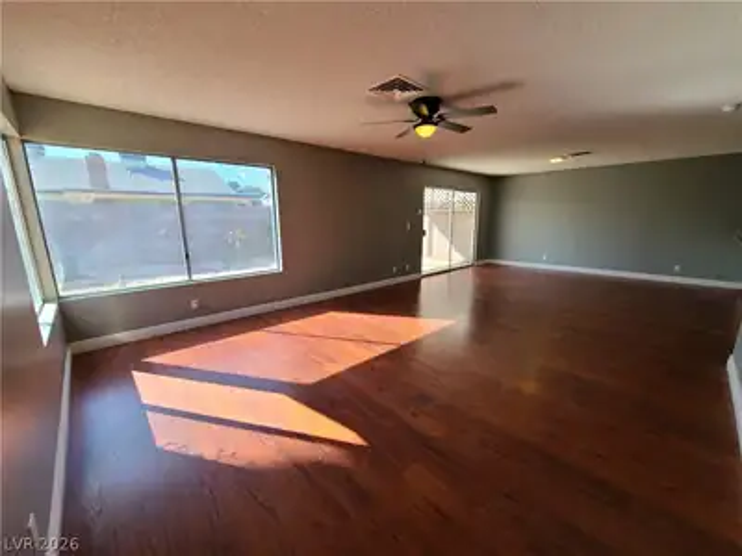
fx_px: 279
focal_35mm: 13
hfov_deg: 106.2
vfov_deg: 89.9
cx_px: 371
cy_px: 278
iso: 50
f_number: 2.2
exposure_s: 1/177
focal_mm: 2.2
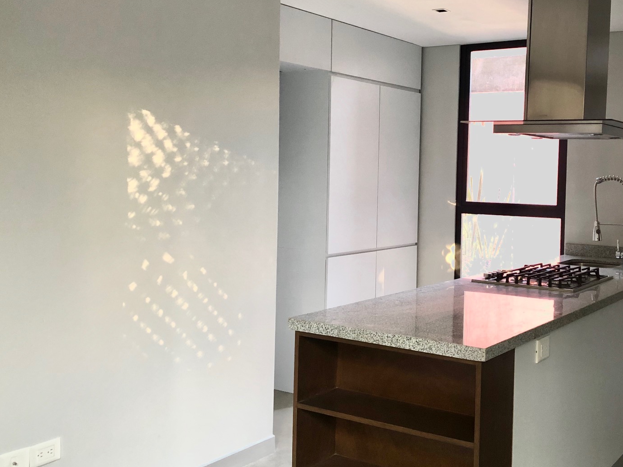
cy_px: 216
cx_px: 397
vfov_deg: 35.1
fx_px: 738
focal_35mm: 41
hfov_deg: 45.3
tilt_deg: -2.4
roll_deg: -1.8
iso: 64
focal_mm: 3.99
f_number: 1.8
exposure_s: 1/15
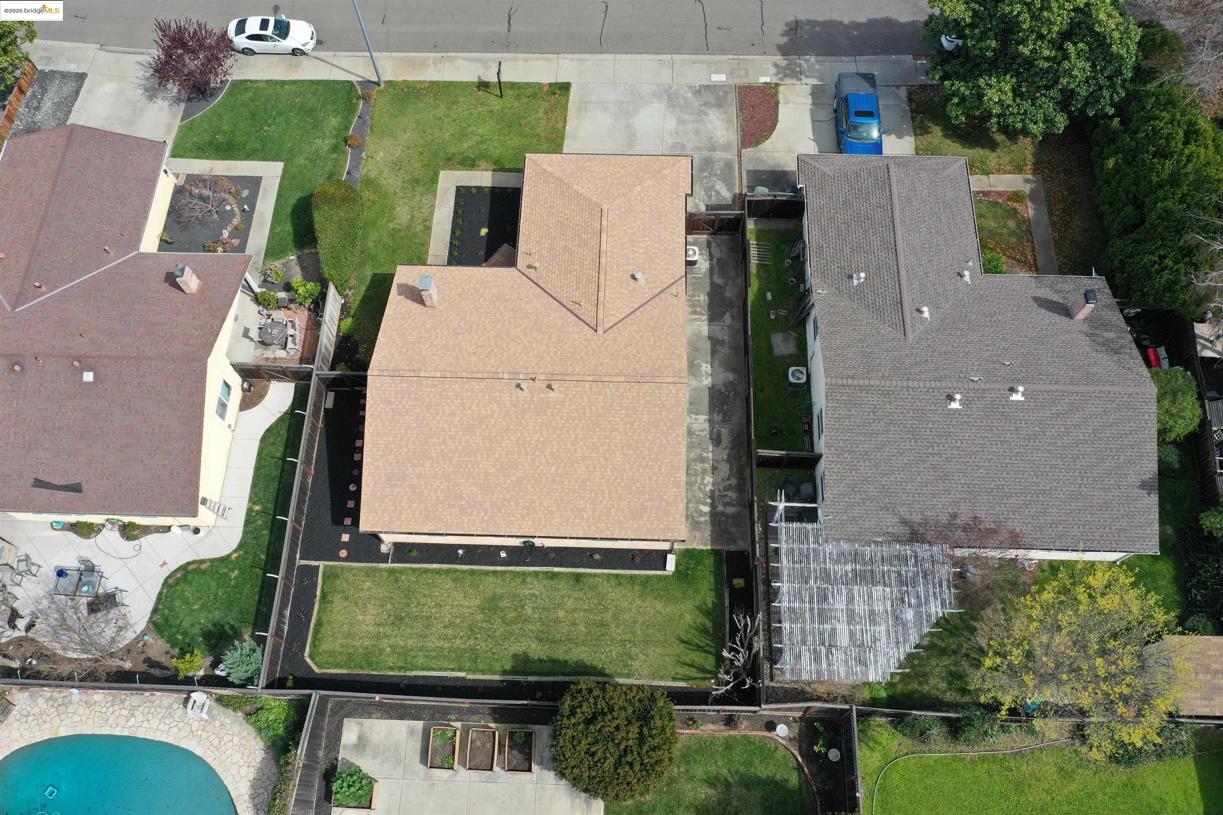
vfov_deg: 46.4
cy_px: 408
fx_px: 951
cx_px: 612
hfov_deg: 65.5
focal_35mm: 28
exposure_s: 1/400
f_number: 5.6
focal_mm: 10.26
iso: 100
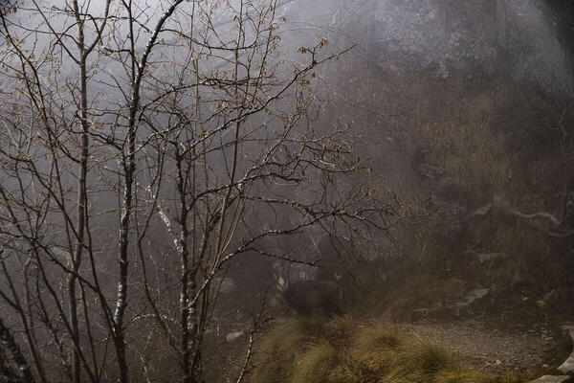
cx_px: 287
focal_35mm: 83
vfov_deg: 16.5
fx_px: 1323
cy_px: 192
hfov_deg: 24.5
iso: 320
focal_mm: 55
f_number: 7.1
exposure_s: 1/80
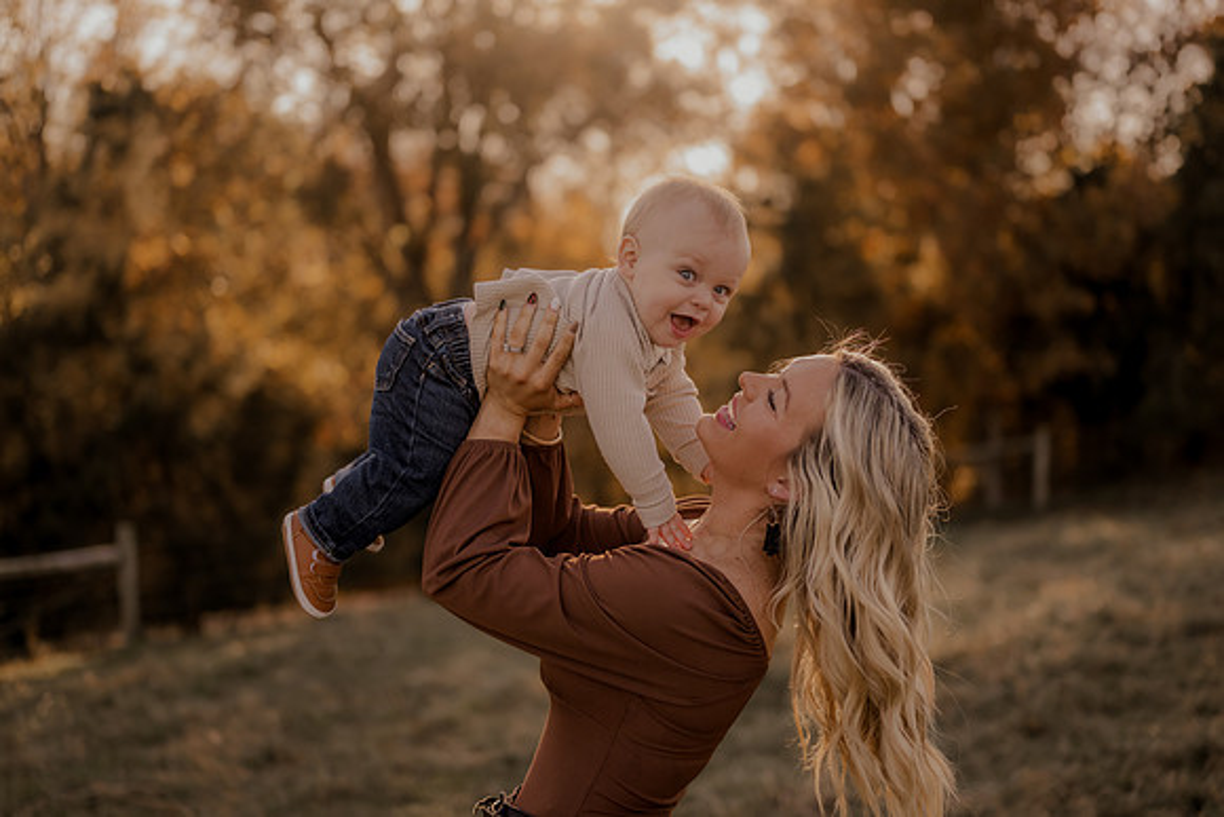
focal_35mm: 50
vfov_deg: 27.0
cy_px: 408
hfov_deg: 39.6
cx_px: 612
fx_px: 1700
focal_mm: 50
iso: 250
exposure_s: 1/1600
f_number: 1.8
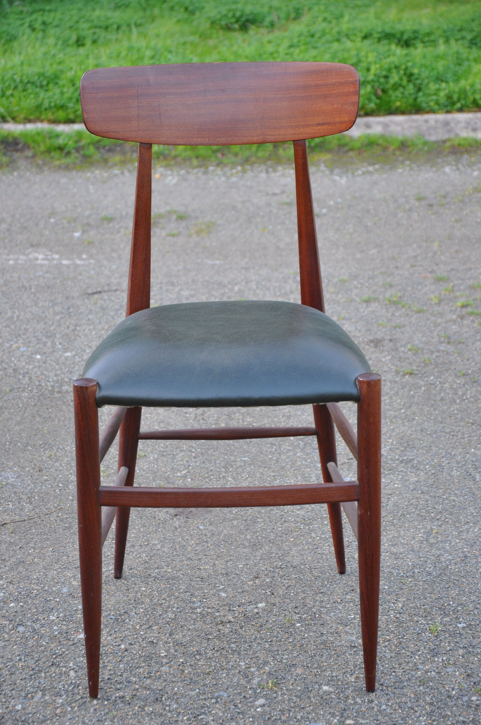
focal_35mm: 105
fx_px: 2110
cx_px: 240
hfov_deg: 13.0
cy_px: 362
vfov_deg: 19.5
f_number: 5.3
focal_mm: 70
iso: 500
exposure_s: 1/60
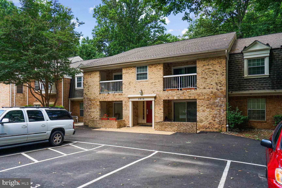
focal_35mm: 25
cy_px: 94
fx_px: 196
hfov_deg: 71.5
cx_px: 141
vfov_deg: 51.3
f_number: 9
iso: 800
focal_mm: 25
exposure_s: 1/400
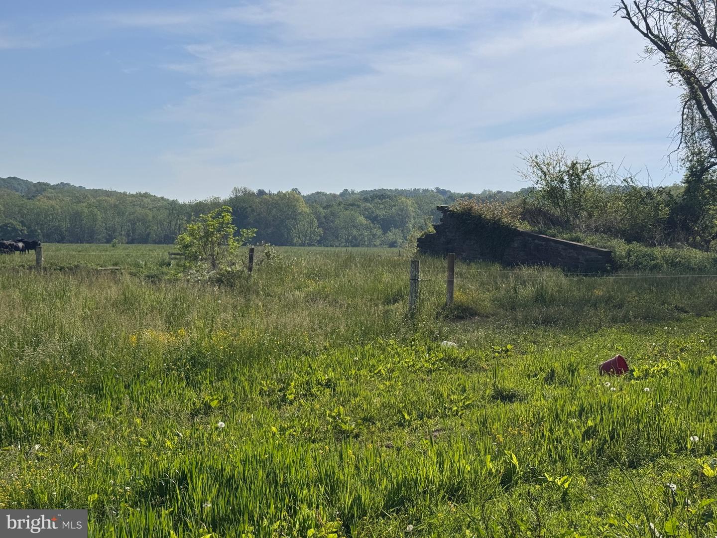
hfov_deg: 39.7
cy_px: 269
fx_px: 994
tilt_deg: -0.4
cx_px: 358
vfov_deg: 30.3
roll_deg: -1.4
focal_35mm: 48
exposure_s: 1/12500
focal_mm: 6.76
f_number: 1.78
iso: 80
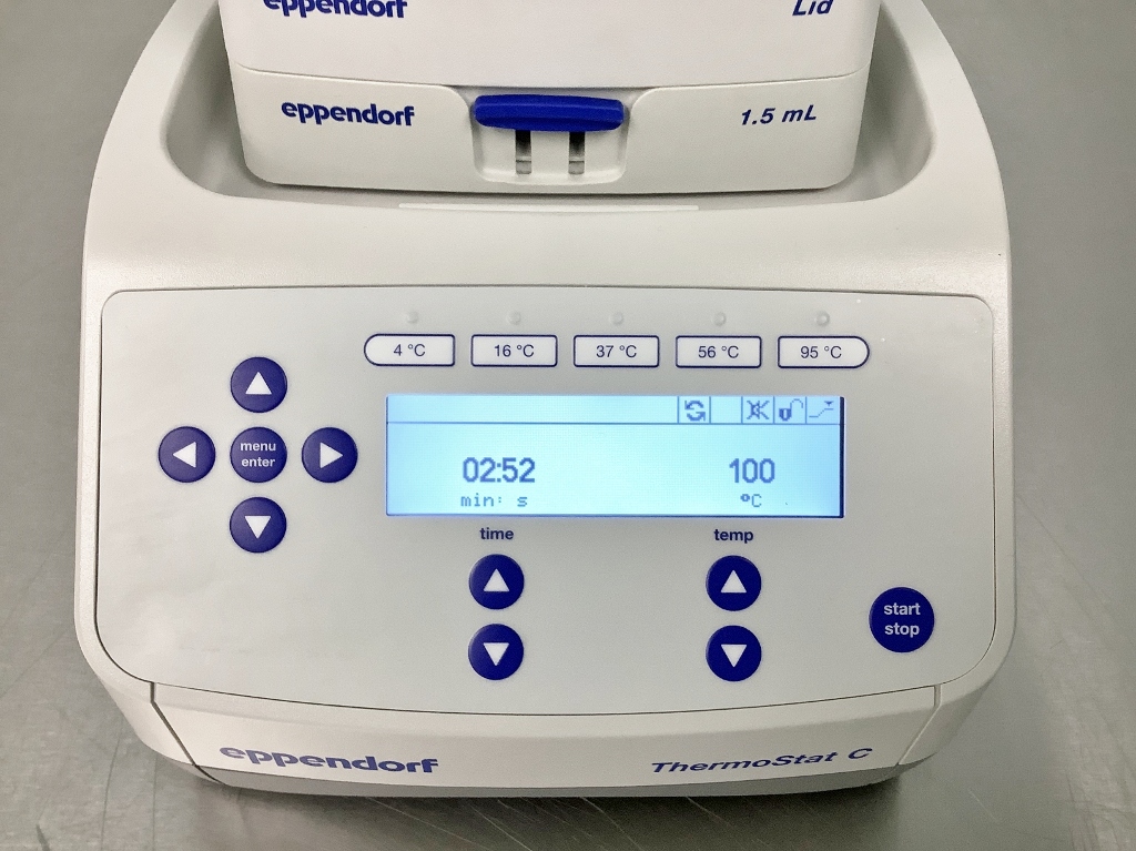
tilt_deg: -54.3
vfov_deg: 45.4
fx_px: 1017
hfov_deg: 58.4
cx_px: 568
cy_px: 426
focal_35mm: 31
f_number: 2.4
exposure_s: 1/60
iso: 80
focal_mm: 3.3
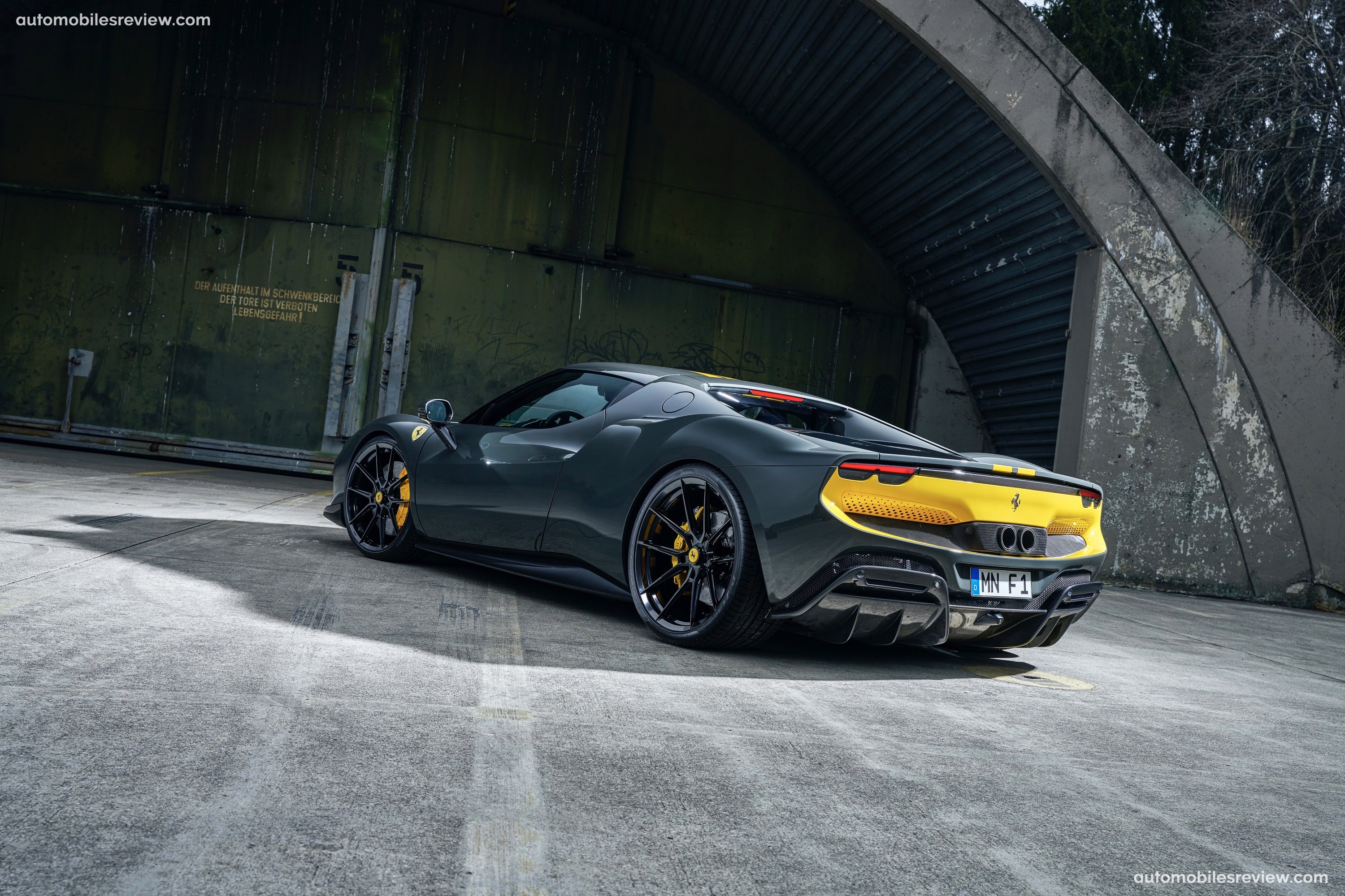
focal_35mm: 37
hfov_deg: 51.5
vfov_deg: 35.7
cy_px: 448
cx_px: 672
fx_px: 1393
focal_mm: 37.3
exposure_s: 1/200
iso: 250
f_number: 7.1
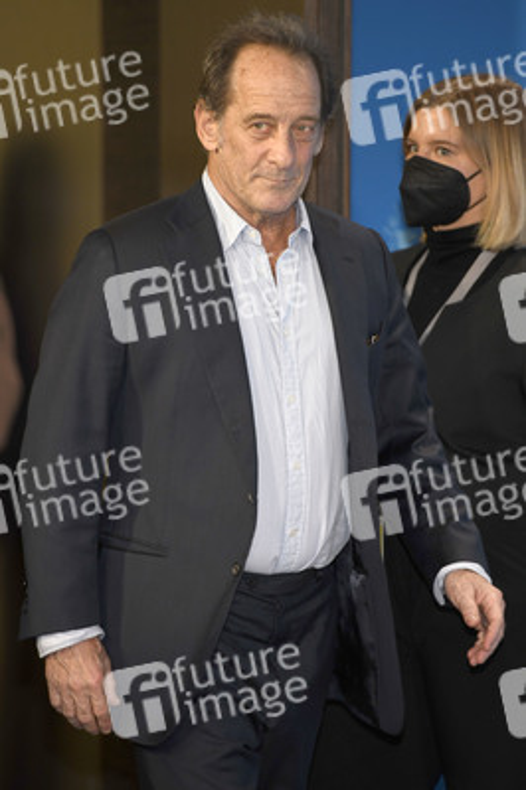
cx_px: 263
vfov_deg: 10.3
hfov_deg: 6.9
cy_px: 395
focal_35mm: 200
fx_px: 4391
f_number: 2.8
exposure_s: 1/400
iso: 800
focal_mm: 200
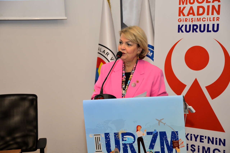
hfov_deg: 33.4
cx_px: 115
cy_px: 76
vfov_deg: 22.6
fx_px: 383
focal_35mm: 60
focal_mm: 40
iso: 900
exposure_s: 1/125
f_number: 3.5
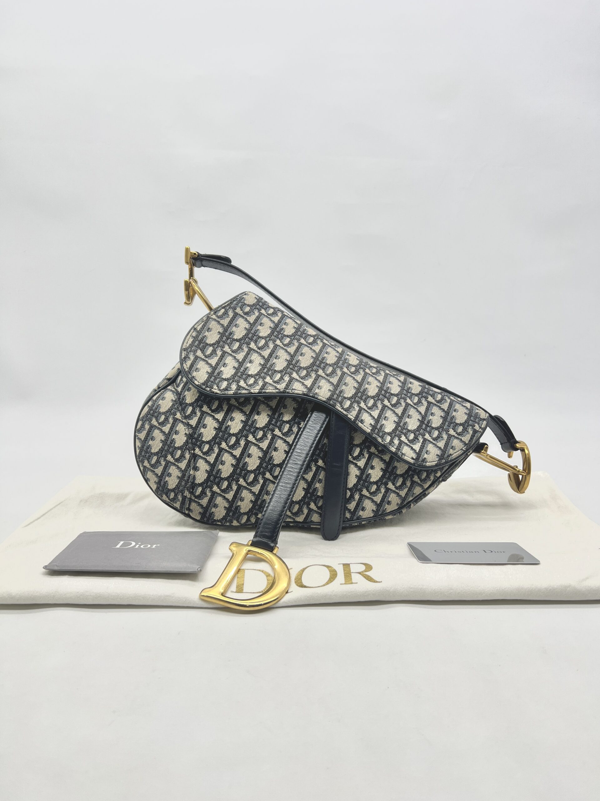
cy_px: 400
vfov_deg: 67.3
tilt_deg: -11.7
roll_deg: +0.0
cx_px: 300
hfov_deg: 53.1
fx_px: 601
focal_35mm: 26
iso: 32
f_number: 1.5
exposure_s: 1/149
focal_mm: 5.7
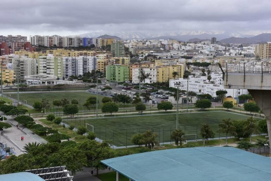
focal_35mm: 56
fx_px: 422
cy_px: 90
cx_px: 136
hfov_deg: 35.6
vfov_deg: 24.2
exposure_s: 1/400
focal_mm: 56
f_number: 5.6
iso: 800
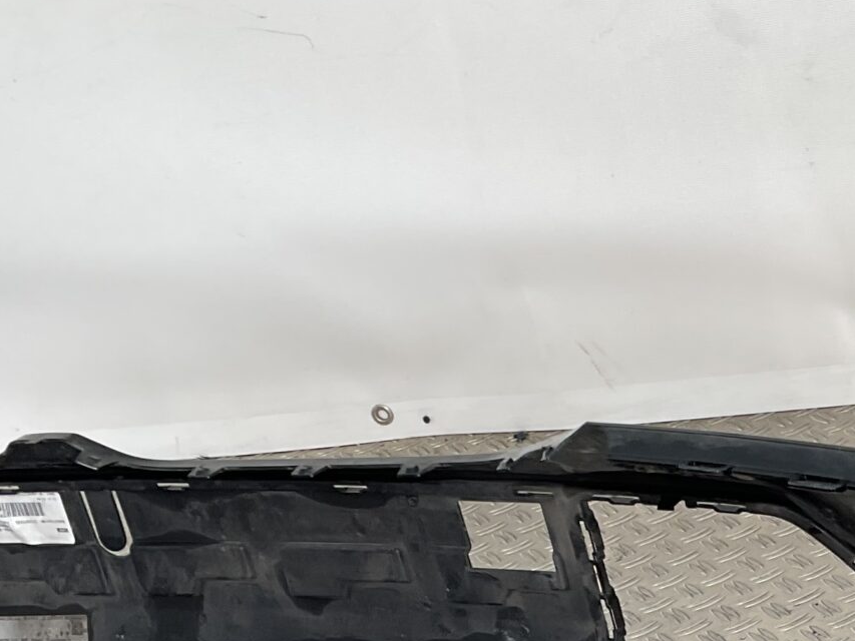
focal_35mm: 87
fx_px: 2149
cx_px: 753
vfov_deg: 16.4
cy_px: 724
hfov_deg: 22.0
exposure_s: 1/200
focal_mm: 3
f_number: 1.8
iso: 16
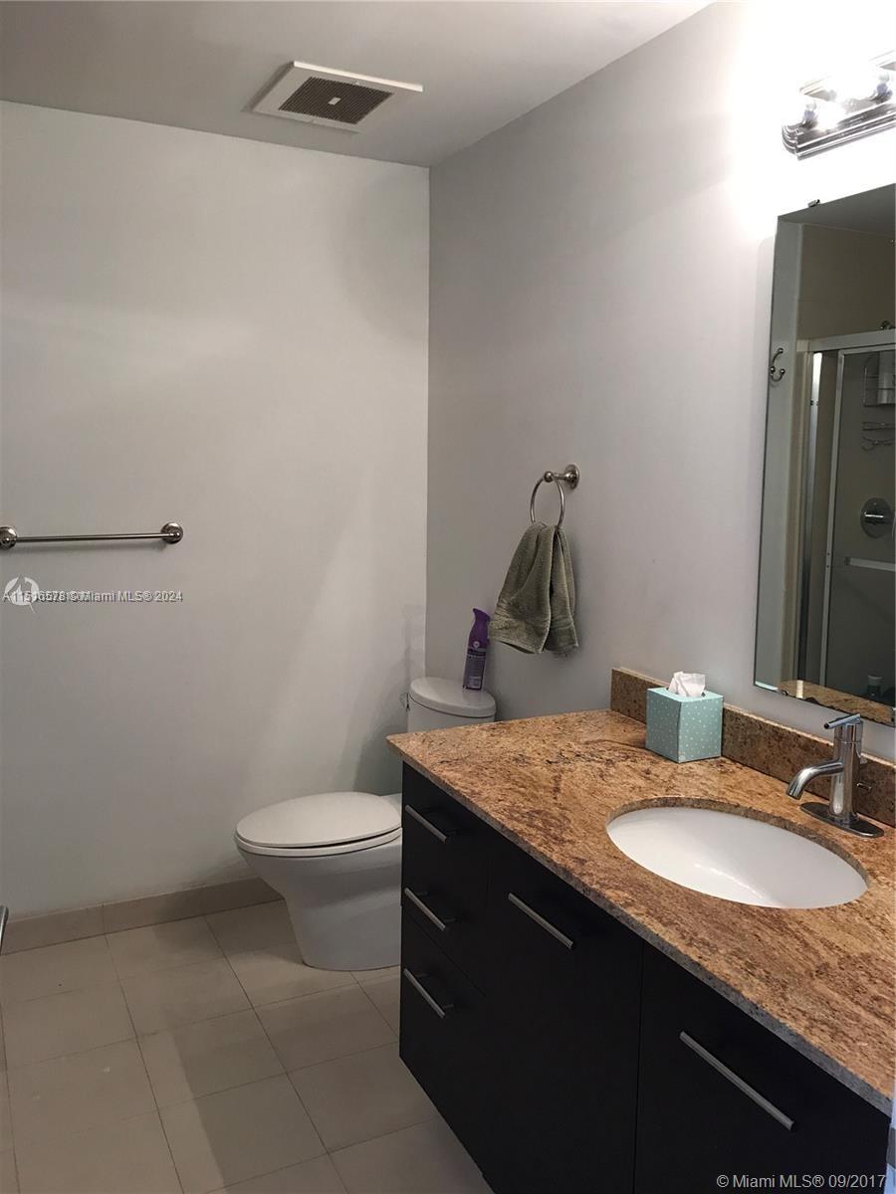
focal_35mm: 28
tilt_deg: -7.8
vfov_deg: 63.4
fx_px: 966
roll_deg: -0.4
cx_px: 448
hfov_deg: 49.7
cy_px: 597
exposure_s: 1/24
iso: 40
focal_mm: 3.99
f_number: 1.8
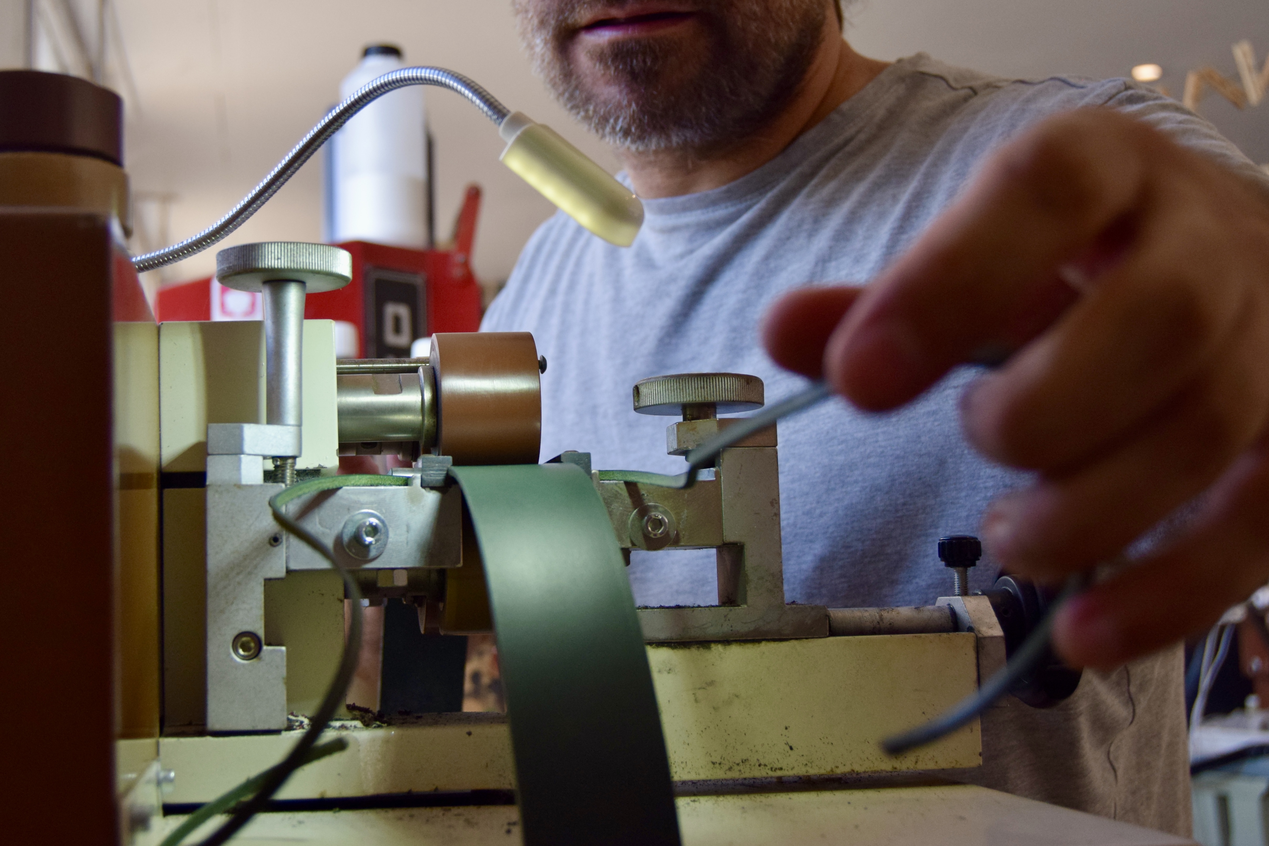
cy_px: 423
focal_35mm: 42
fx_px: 1480
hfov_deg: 46.4
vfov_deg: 31.9
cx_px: 634
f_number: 4
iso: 800
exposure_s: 1/640
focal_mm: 28
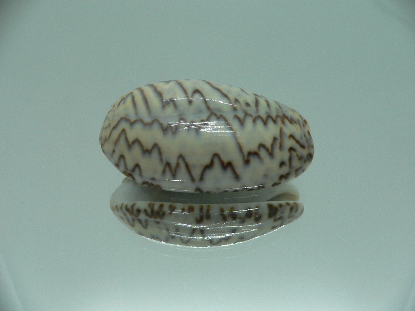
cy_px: 156
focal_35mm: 35
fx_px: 420
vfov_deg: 40.7
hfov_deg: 52.6
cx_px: 208
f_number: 2.8
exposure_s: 1/60
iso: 80
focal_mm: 4.6
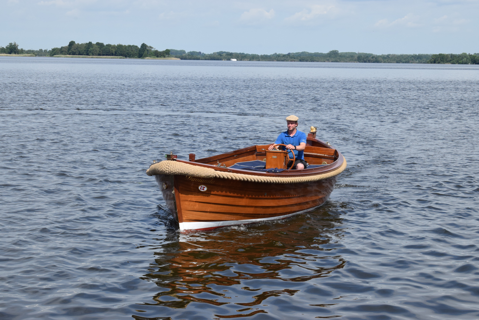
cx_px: 240
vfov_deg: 16.6
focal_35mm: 82
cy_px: 160
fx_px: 1098
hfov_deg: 24.6
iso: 640
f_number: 18
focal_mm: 55
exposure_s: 1/400
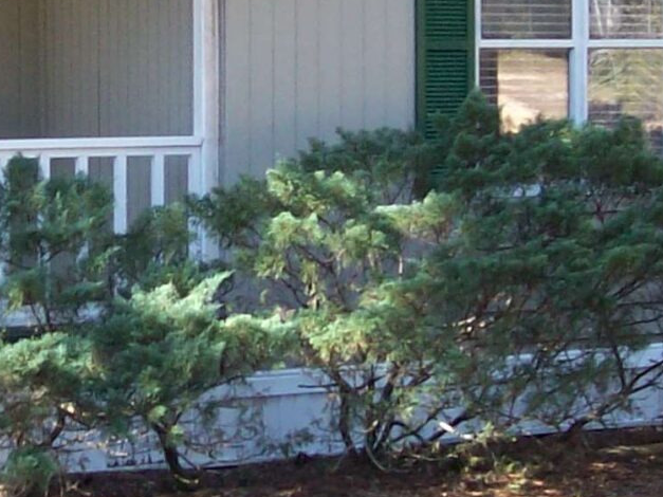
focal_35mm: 147
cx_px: 144
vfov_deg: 10.1
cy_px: 114
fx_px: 2815
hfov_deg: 13.4
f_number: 2.7
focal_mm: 6
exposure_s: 1/109
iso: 80
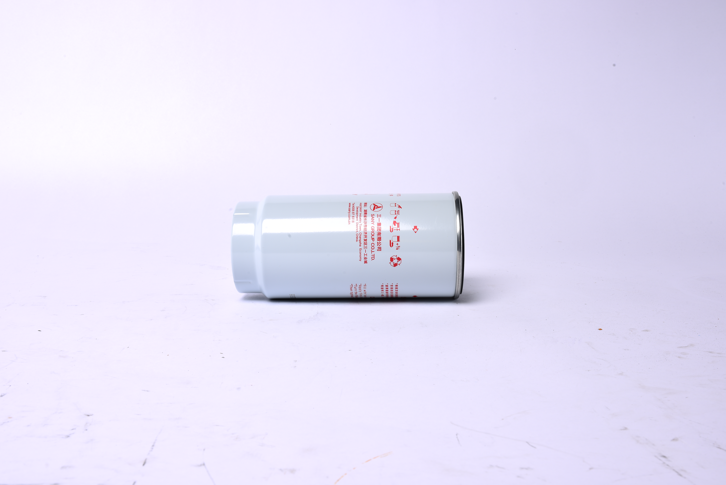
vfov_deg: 33.4
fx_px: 807
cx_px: 363
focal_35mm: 40
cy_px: 242
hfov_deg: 48.4
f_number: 16
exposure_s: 1/125
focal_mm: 40
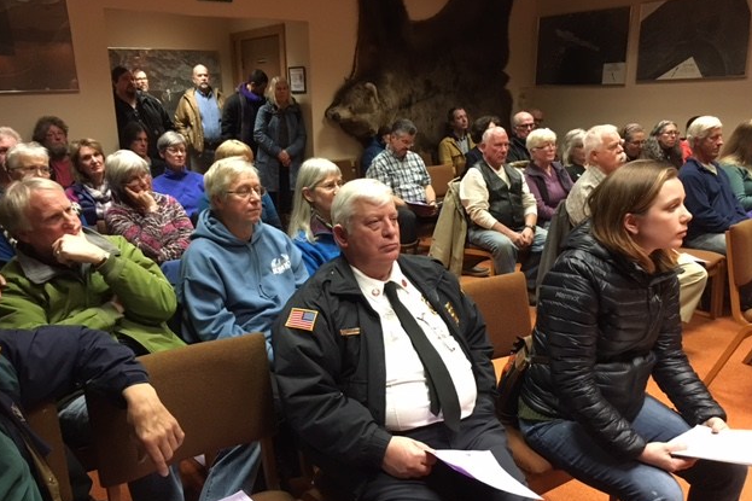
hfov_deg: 60.3
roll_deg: +0.8
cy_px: 282
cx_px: 378
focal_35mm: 31
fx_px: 647
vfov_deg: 42.2
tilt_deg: -16.0
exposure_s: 1/15
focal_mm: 4.15
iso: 250
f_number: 2.2
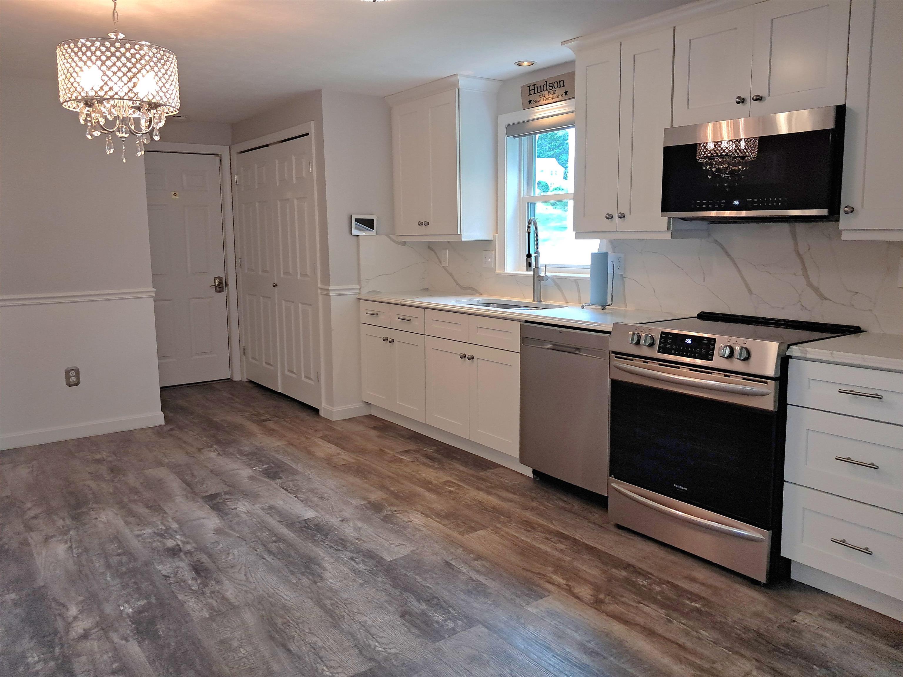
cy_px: 338
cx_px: 452
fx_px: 704
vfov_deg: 51.4
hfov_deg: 65.3
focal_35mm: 27
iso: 80
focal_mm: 4
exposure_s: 1/50
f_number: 1.8
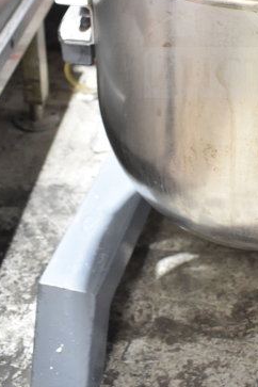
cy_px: 13
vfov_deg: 28.1
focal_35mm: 68
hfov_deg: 19.4
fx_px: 731
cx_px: 263
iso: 1400
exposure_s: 1/30
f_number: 3.5
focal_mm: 18
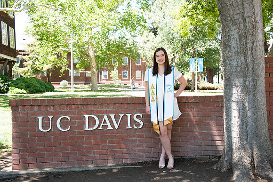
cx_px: 136
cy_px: 91
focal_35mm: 42
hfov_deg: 46.4
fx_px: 319
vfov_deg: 31.9
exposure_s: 1/400
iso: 640
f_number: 5.6
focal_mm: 42
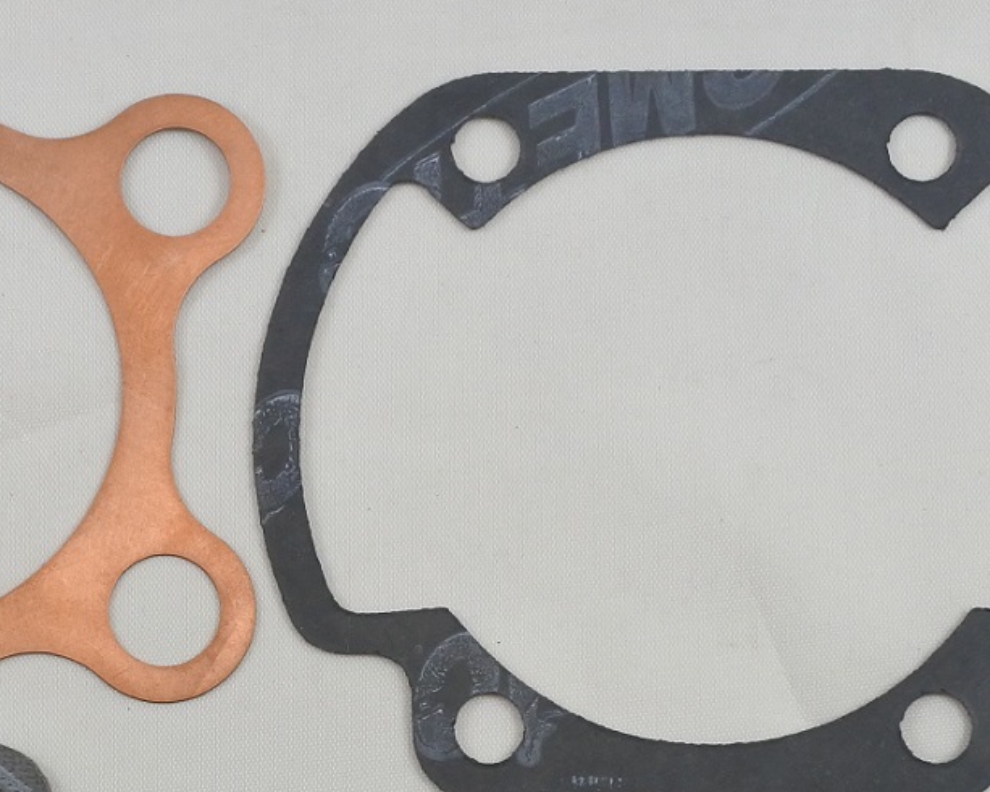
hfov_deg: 26.2
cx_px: 298
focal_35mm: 72
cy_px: 687
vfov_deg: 20.9
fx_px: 2109
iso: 400
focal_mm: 12.8
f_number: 4
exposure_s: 1/200
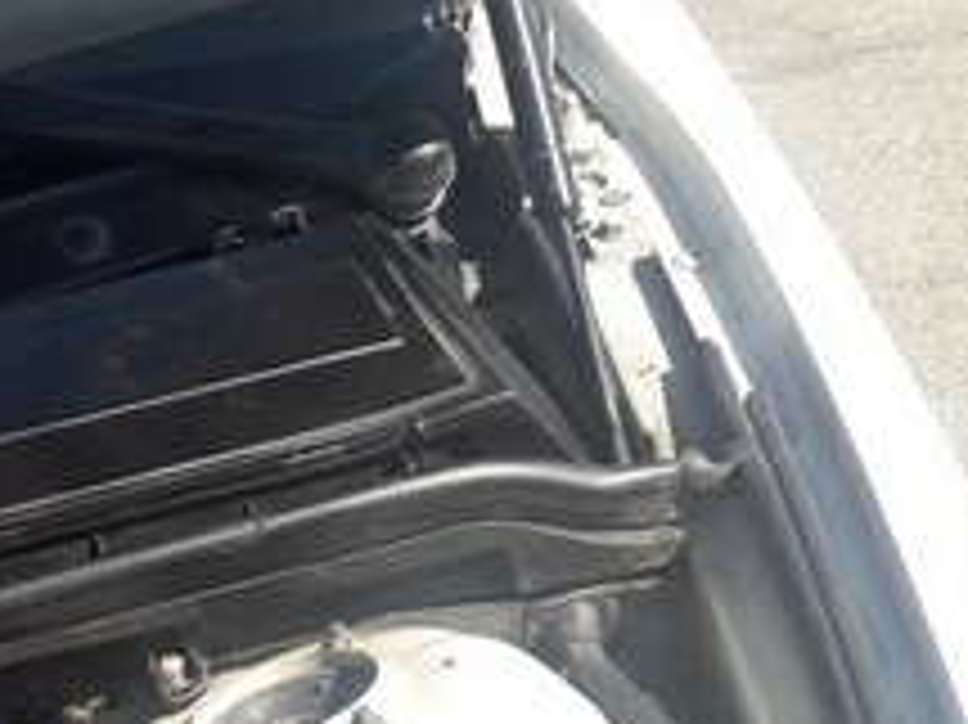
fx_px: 2404
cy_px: 1001
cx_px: -108
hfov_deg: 21.5
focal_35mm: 86
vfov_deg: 16.1
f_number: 1.9
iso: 40
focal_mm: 3.7
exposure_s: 1/925
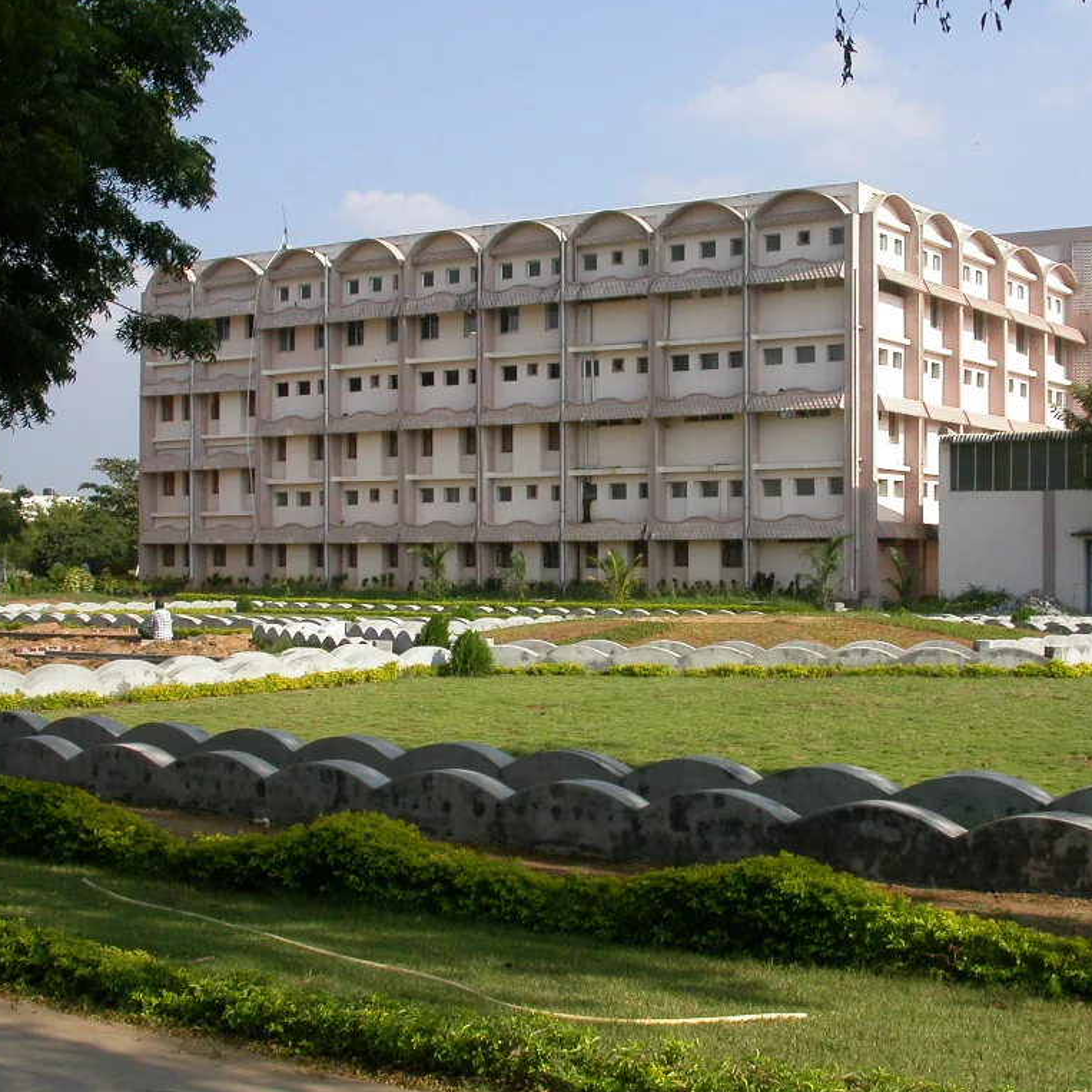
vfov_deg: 33.4
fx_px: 1820
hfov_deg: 33.3
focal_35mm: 51
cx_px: 673
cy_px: 545
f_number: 6.9
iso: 100
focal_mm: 8.9
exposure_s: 1/274
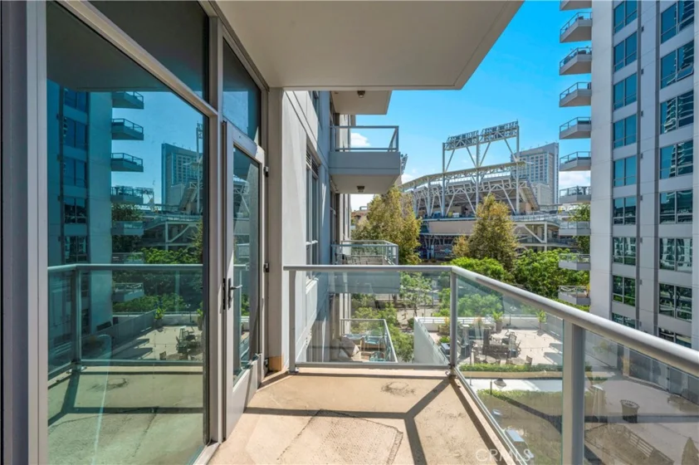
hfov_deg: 100.4
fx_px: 291
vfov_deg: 77.2
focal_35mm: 15
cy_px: 232
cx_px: 350
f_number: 8
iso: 400
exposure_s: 1/1000
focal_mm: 15
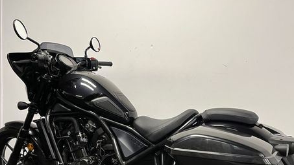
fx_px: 312
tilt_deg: -4.2
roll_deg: -2.2
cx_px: 150
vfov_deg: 28.8
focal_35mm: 40
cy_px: 140
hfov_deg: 50.5
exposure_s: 1/50
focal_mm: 5.1
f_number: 1.6
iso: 100
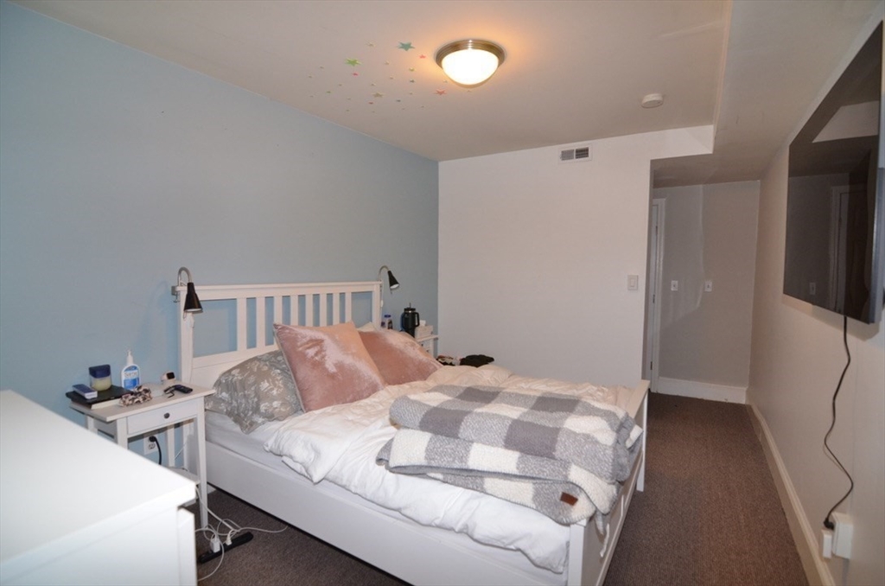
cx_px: 442
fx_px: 405
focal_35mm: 16
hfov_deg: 95.1
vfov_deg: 71.8
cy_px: 293
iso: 800
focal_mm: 11
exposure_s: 1/60
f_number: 4
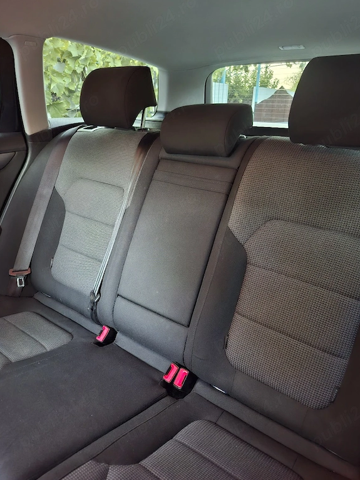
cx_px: 181
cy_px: 237
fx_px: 333
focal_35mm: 24
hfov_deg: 56.8
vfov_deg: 71.6
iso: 1250
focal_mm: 5.54
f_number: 1.8
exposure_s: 1/17
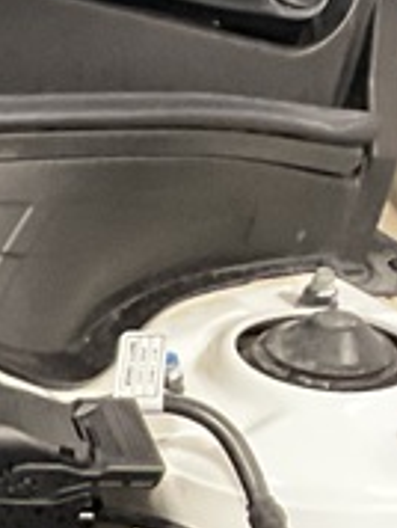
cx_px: -930
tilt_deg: -45.1
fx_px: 2380
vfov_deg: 11.4
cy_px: 1050
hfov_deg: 7.8
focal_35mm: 156
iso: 250
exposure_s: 1/40
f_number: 1.8
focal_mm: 3
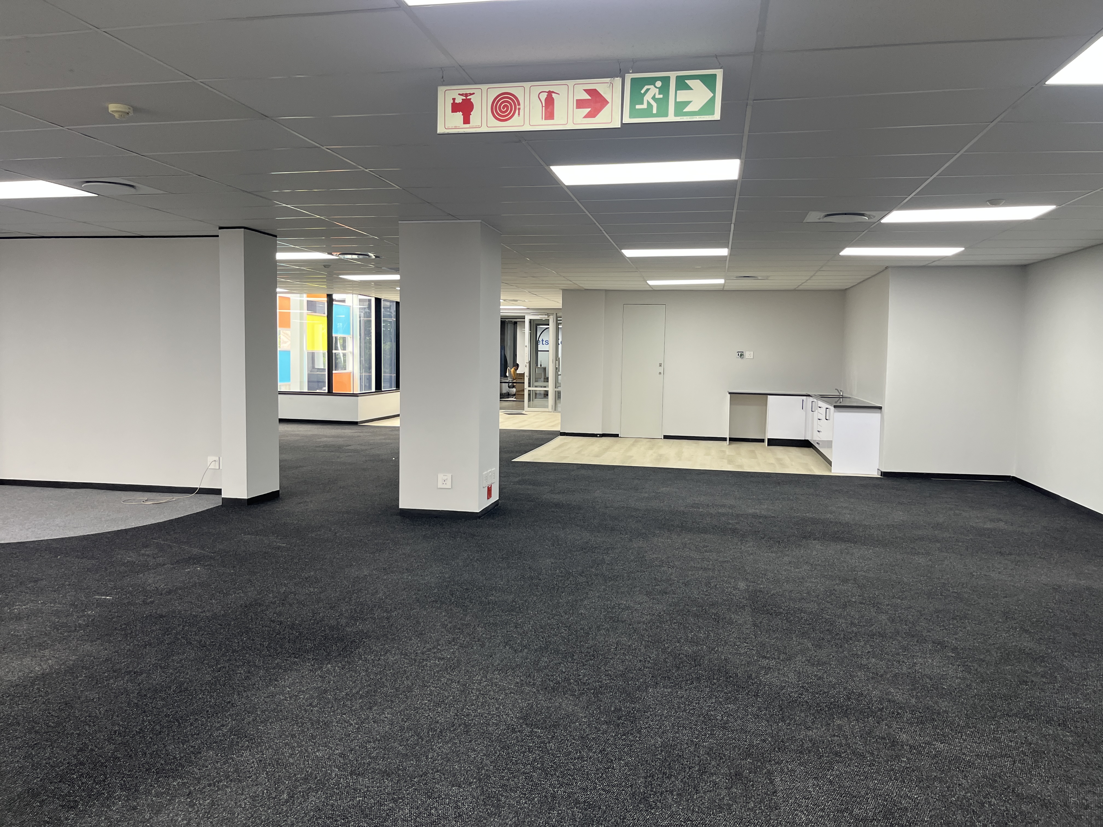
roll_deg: -1.9
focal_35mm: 26
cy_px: 414
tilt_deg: -2.3
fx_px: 828
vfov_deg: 53.1
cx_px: 552
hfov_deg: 67.3
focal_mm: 5.1
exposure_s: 1/100
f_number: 1.6
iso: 100
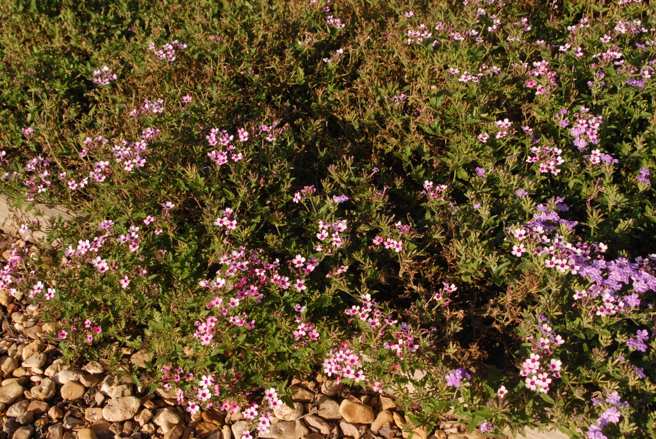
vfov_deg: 28.1
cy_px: 220
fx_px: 876
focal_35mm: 48
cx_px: 328
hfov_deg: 41.1
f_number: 9
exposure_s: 1/320
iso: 400
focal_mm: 32
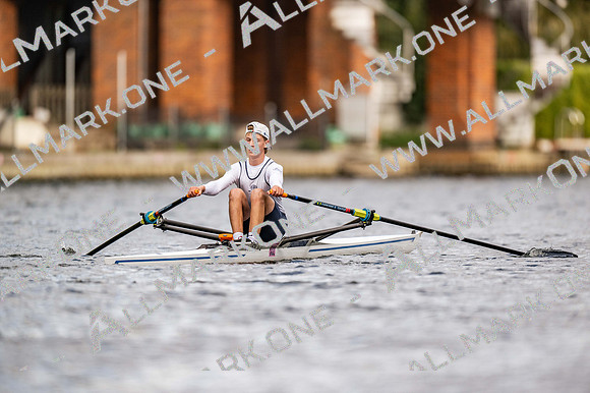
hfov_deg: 3.4
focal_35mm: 600
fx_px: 9830
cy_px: 196
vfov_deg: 2.3
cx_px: 295
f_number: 4
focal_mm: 600
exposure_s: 1/2500
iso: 640
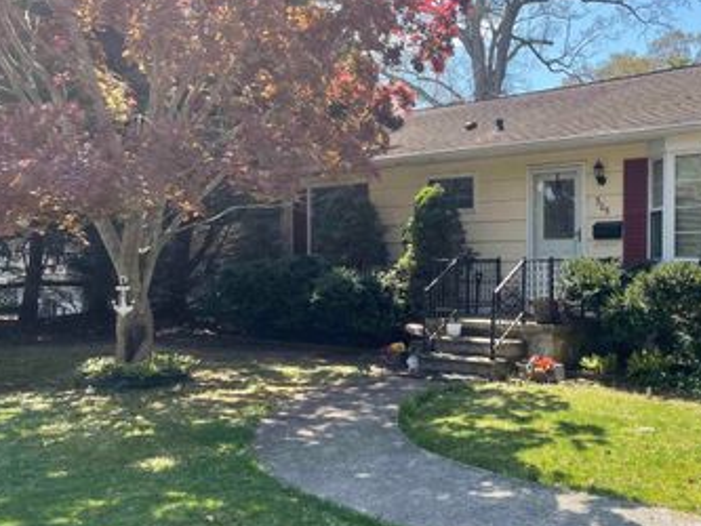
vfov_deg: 36.8
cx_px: 480
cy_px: 266
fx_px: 790
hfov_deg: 46.9
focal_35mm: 39
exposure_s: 1/1276
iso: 32
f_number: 1.6
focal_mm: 4.2
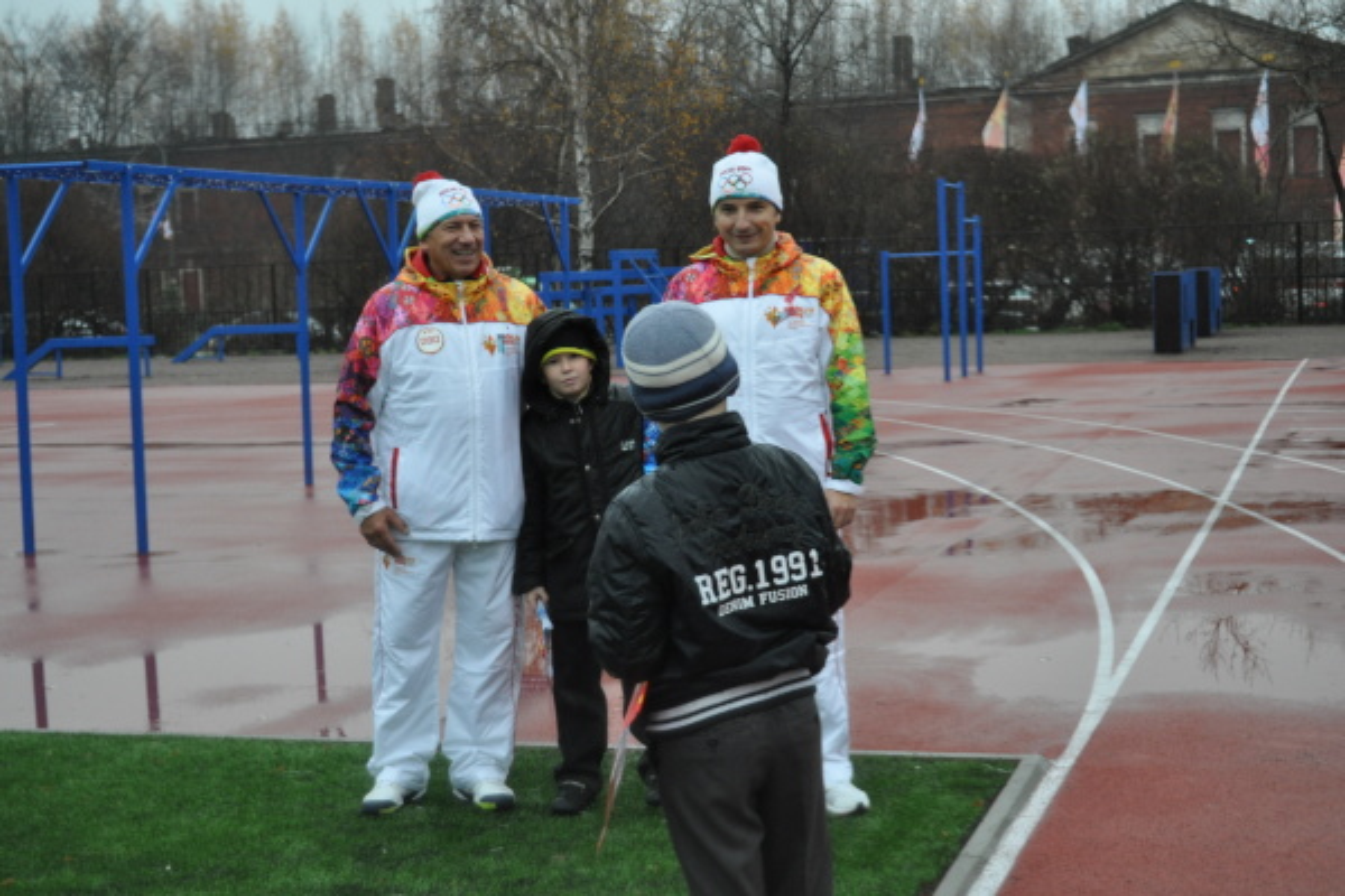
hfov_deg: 33.4
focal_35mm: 60
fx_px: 2241
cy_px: 448
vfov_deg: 22.6
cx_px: 672
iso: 800
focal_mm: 40
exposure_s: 1/50
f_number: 5.3
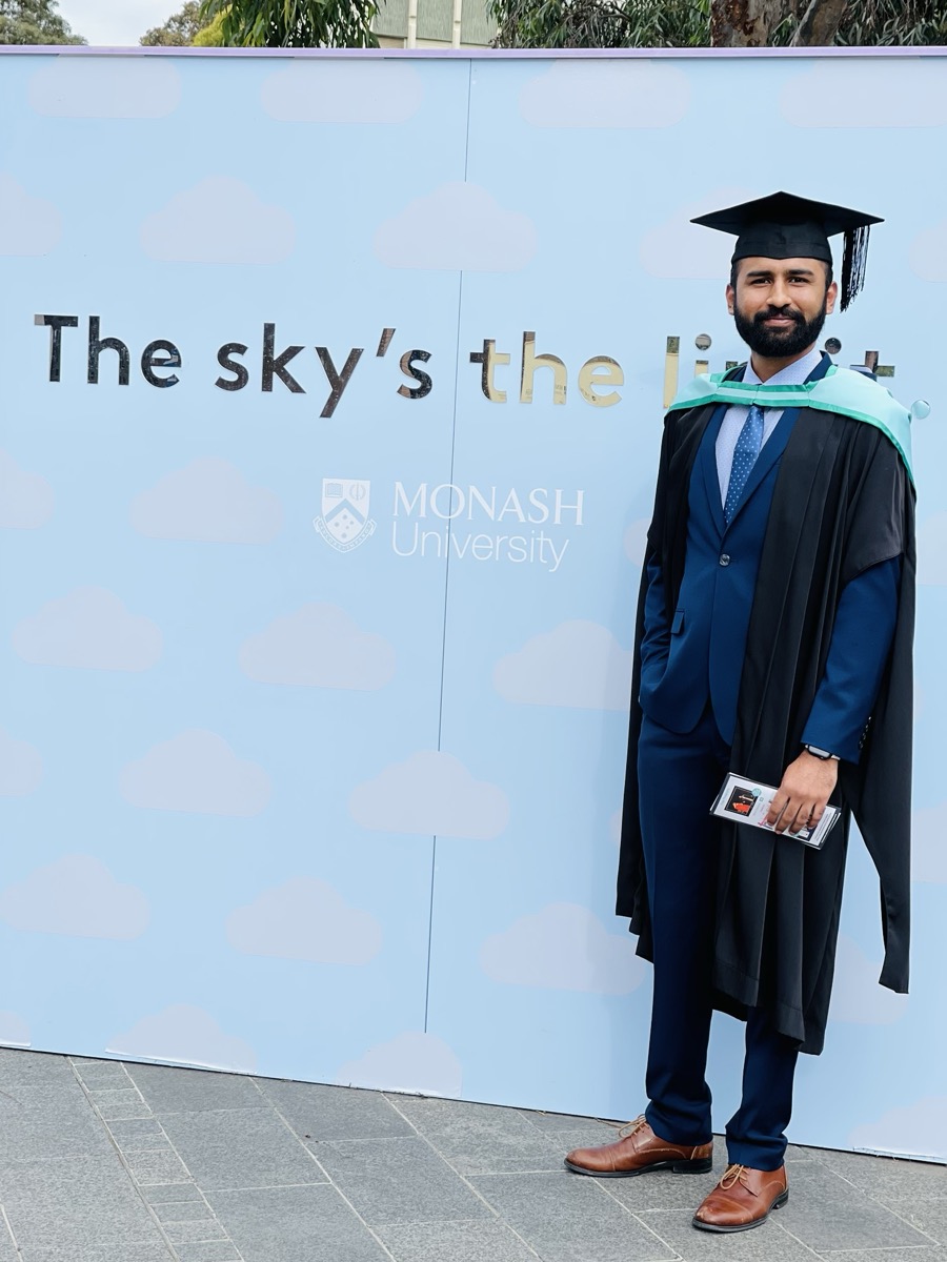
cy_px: 631
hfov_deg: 22.9
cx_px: 474
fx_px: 2334
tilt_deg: -3.9
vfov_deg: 30.3
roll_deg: -3.0
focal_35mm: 64
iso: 20
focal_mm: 7.5
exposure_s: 1/215
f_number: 2.2
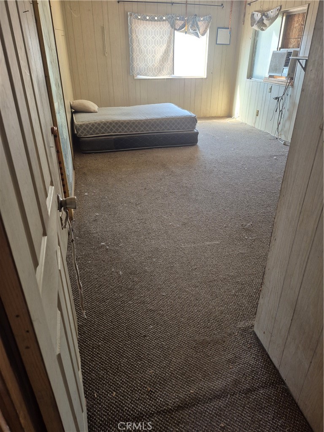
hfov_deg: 58.9
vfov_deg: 73.9
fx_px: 287
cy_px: 216
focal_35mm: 23
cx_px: 162
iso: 320
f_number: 1.8
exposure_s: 1/120
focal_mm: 5.4
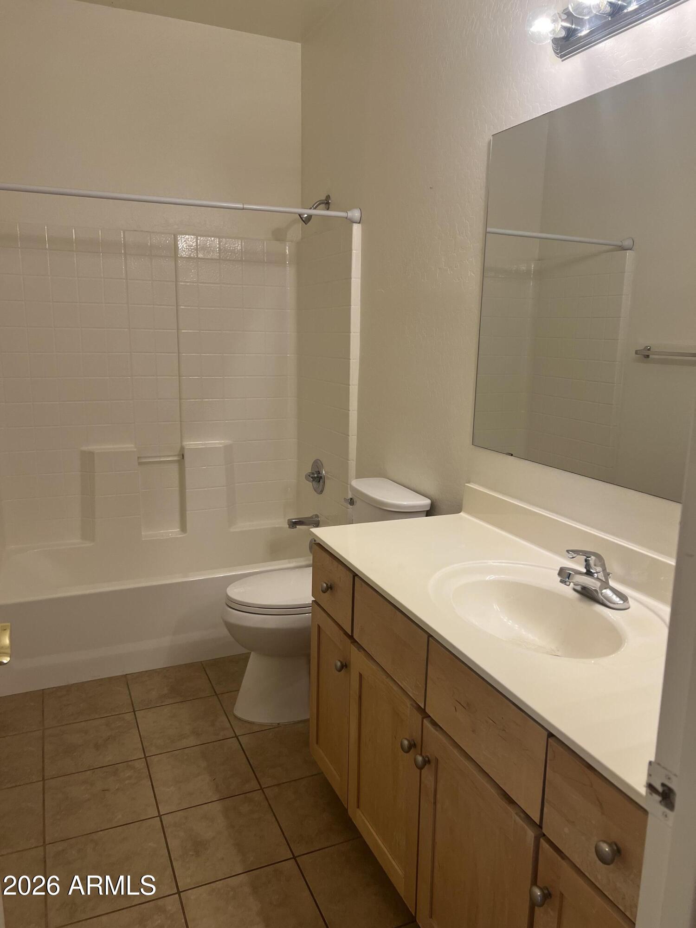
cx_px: 348
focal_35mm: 26
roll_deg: -1.7
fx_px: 697
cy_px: 464
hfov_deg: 53.1
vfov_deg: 67.3
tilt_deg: -10.5
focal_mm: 5.7
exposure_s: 1/120
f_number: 1.5
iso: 100
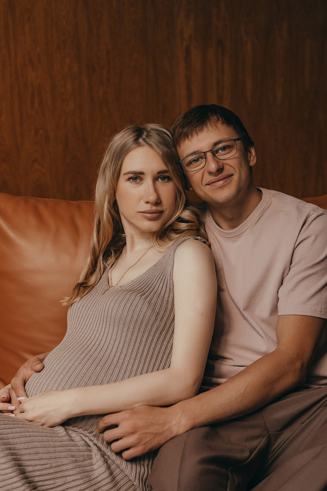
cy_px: 246
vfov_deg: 27.0
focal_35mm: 75
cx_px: 164
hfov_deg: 18.2
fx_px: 1022
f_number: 2.8
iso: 800
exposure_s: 1/320
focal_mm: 50
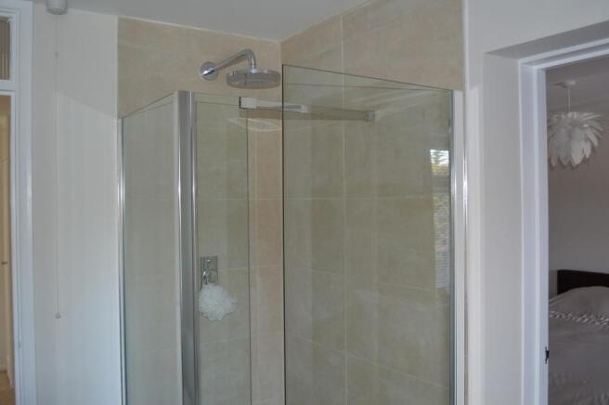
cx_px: 304
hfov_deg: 57.3
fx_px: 558
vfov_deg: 39.9
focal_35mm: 33
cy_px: 202
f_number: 3.8
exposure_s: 1/60
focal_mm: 22
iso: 400
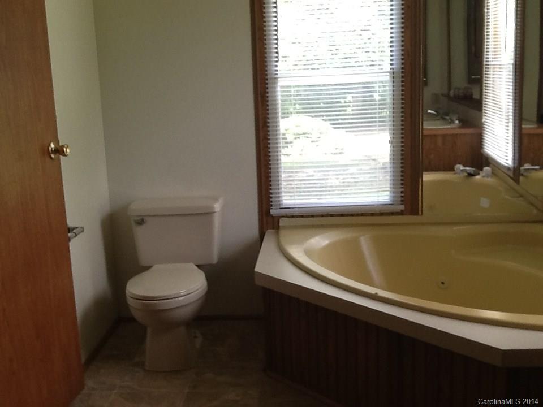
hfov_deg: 42.9
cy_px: 204
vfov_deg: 32.9
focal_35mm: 44
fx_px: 690
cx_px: 272
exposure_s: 1/30
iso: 50
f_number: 2.4
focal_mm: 2.03
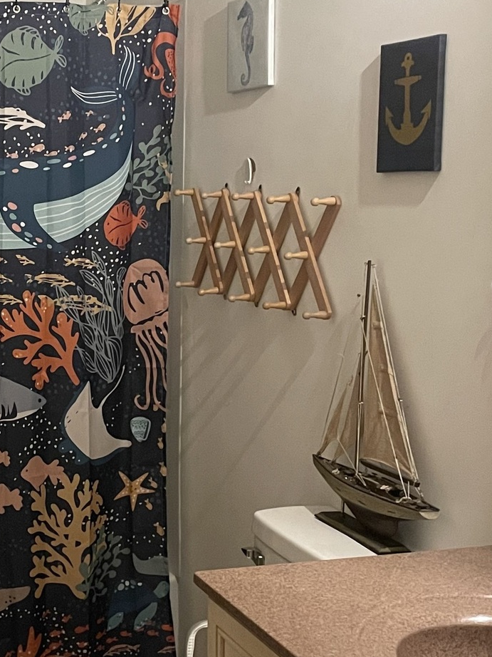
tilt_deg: -9.5
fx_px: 1232
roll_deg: +0.8
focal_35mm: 65
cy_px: 383
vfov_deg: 29.8
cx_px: -22
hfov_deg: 21.6
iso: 640
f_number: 1.6
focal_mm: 4.2
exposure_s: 1/30
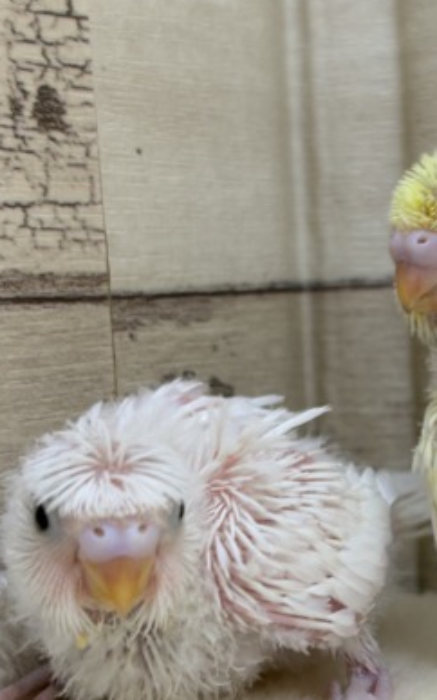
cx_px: 415
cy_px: 420
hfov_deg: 14.2
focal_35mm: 91
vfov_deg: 22.8
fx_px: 1737
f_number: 1.6
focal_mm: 5.96
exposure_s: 1/50
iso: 64
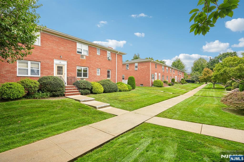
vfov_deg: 67.3
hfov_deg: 90.0
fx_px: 122
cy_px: 81
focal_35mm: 18
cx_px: 122
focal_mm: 18
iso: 100
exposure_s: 1/60
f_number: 8
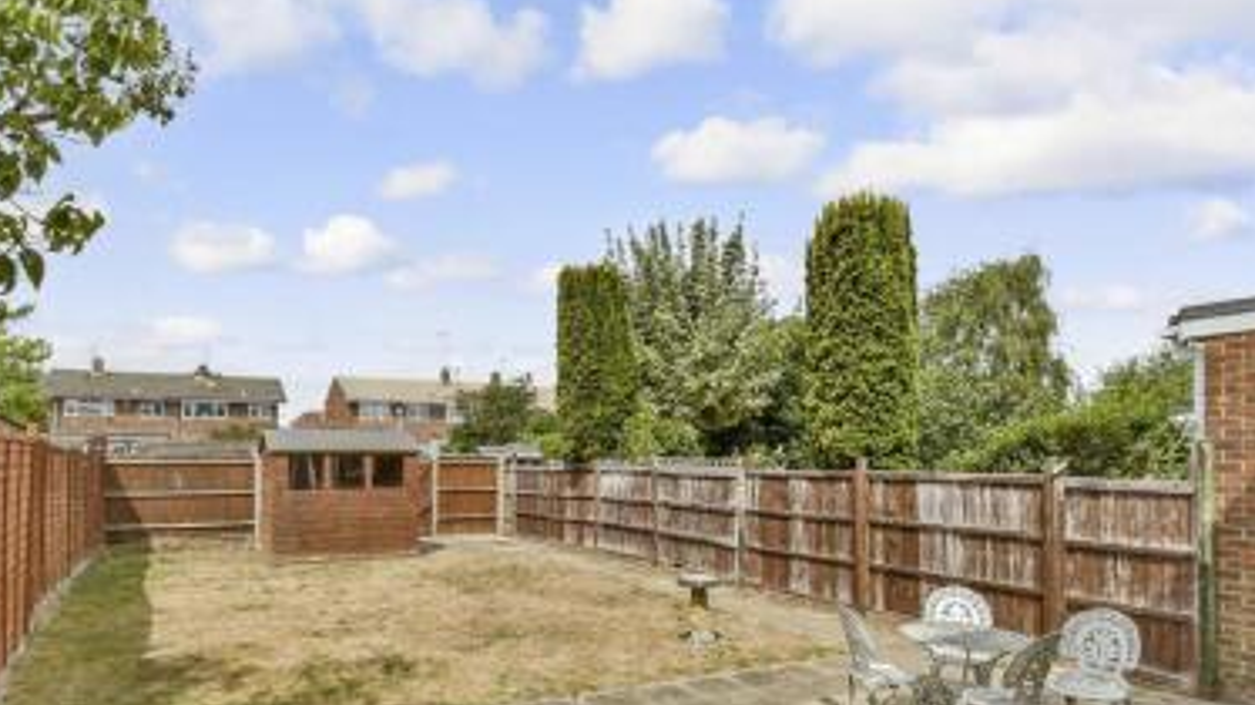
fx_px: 665
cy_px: 465
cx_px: 537
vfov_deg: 54.8
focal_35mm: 20
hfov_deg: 86.1
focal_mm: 10
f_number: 11
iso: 500
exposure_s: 1/500
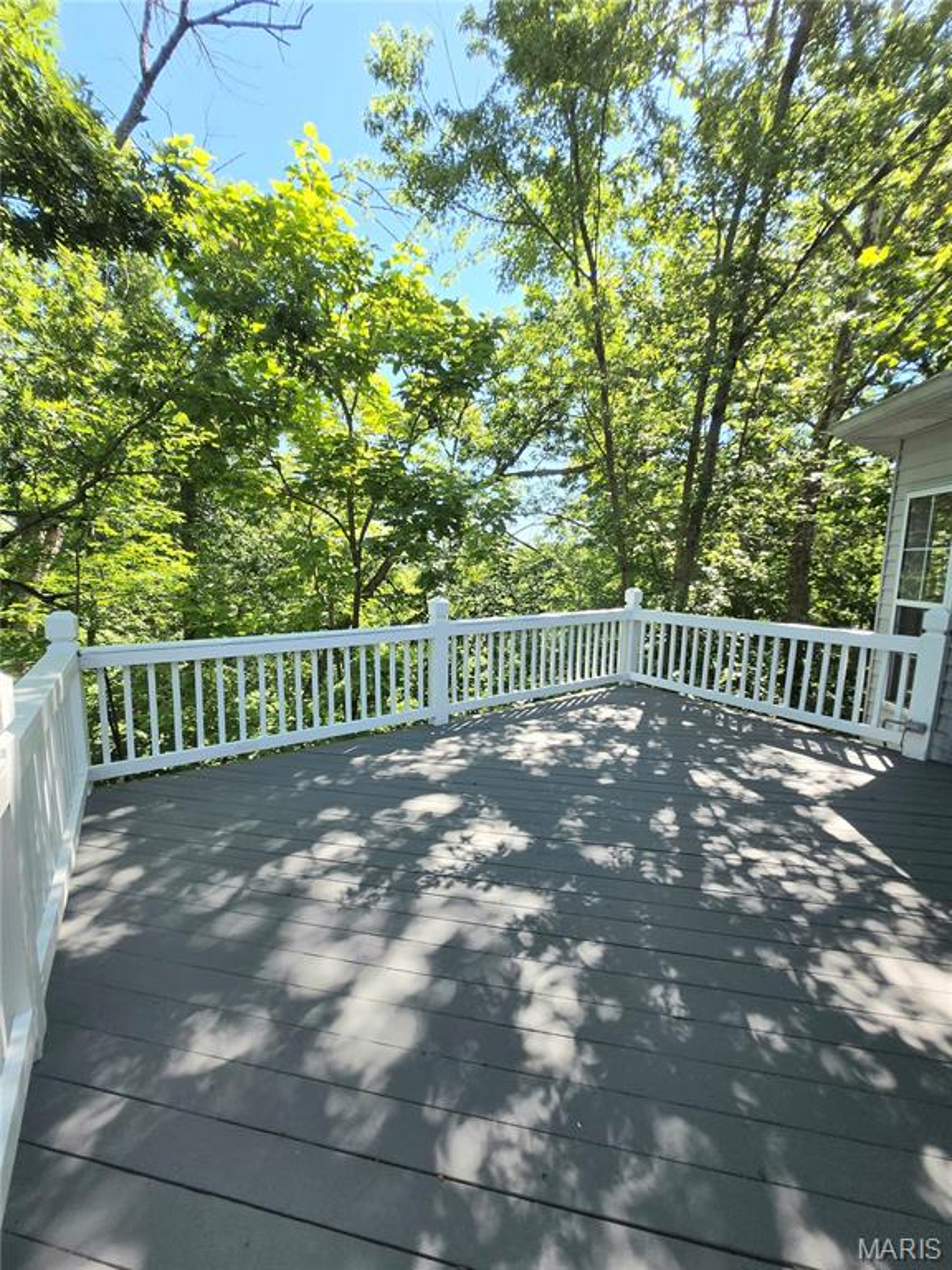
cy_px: 635
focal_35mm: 13
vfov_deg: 106.2
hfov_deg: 89.9
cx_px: 476
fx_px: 477
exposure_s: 1/294
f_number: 2.2
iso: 25
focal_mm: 1.7
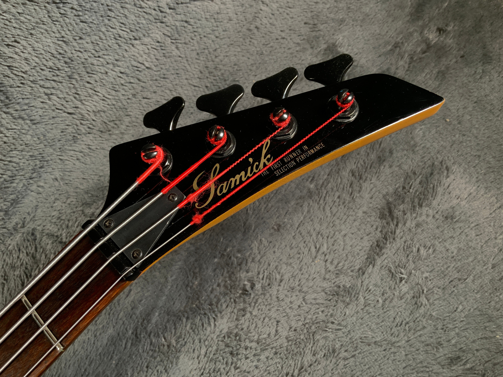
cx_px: 252
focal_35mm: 29
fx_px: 421
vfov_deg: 48.2
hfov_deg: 61.7
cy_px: 188
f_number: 1.8
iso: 50
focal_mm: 3
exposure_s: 1/78
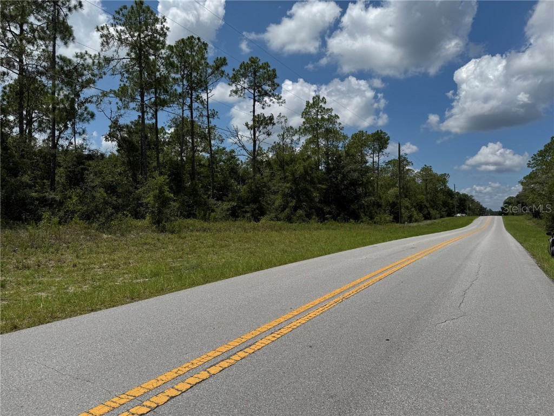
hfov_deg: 71.6
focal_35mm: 24
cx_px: 277
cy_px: 208
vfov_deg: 56.8
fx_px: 384
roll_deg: -2.6
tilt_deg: -1.5
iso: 80
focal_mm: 6.76
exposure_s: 1/7937
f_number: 1.78
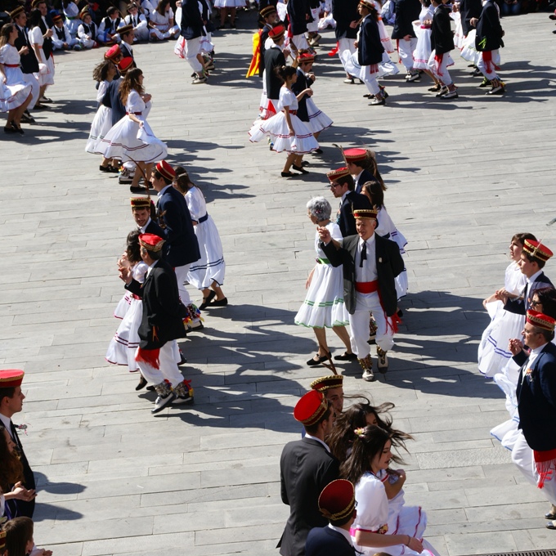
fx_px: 1920
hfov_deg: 16.5
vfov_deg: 16.5
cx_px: 294
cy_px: 279
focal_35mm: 106
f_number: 13
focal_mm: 55
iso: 100
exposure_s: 1/160
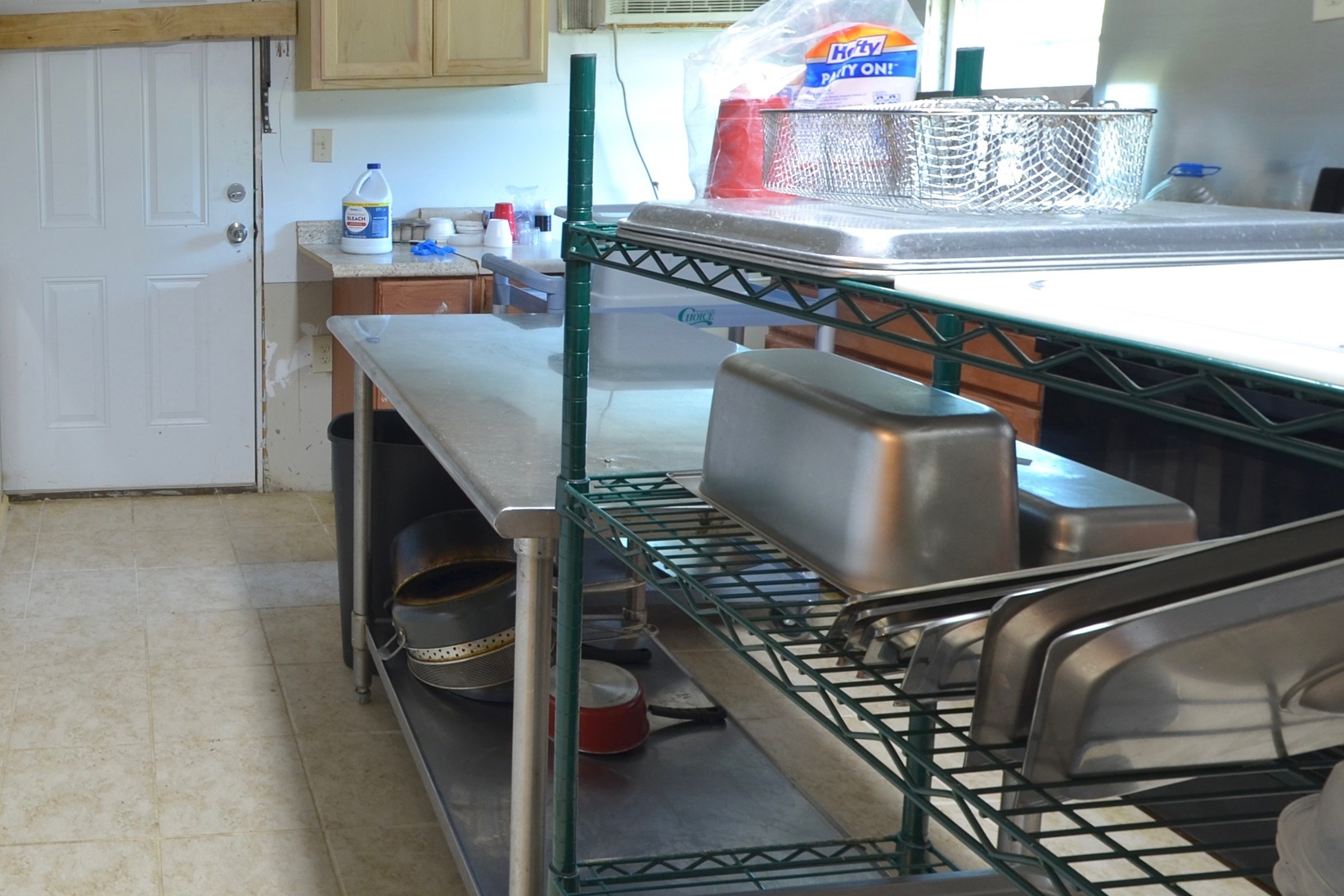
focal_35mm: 28
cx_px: 94
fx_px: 1045
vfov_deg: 45.0
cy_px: 234
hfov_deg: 55.2
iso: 200
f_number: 8
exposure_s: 1/3
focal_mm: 10
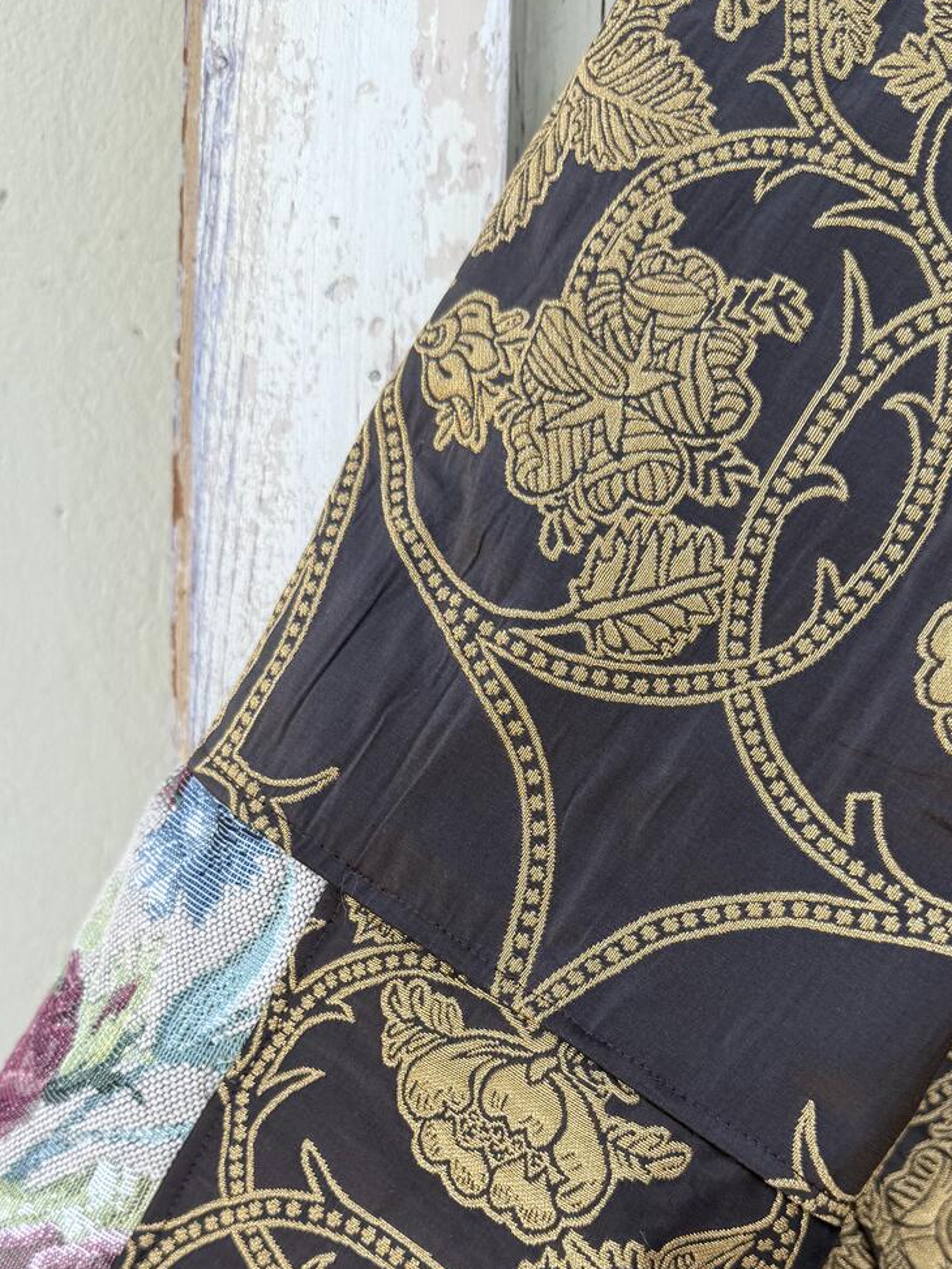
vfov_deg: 49.2
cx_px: 537
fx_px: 1356
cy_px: 857
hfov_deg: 38.6
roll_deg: -1.7
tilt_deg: -11.5
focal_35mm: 37
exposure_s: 1/467
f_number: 1.78
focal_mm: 6.76
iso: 80
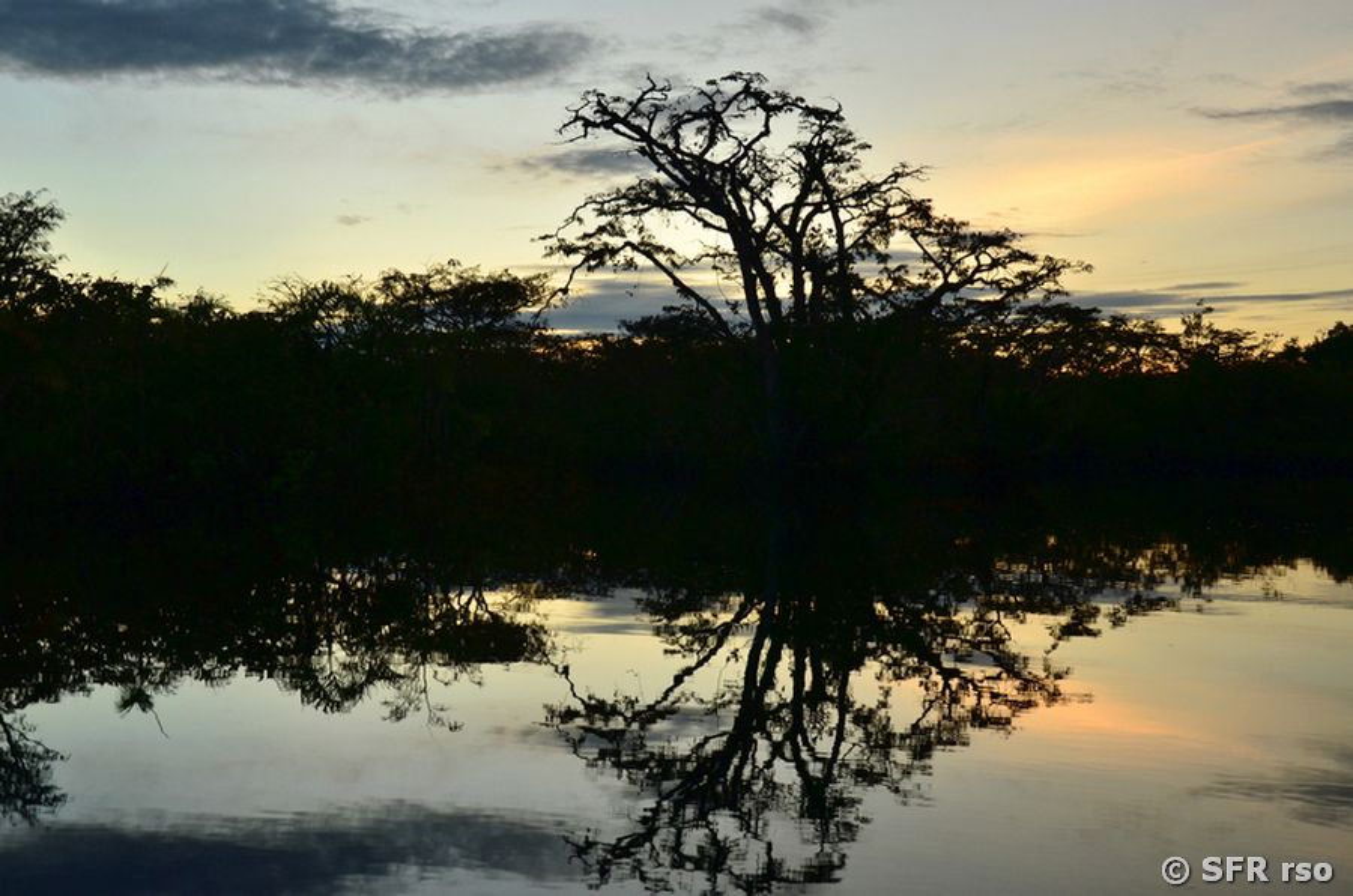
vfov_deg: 29.7
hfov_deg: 43.7
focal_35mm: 45
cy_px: 448
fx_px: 1688
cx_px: 676
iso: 400
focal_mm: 30
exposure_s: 1/125
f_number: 5.6
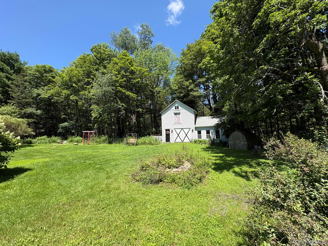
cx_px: 164
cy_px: 123
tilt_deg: +3.6
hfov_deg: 102.1
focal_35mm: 14
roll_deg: +3.0
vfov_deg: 85.7
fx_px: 133
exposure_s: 1/840
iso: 50
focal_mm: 2.22
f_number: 2.2
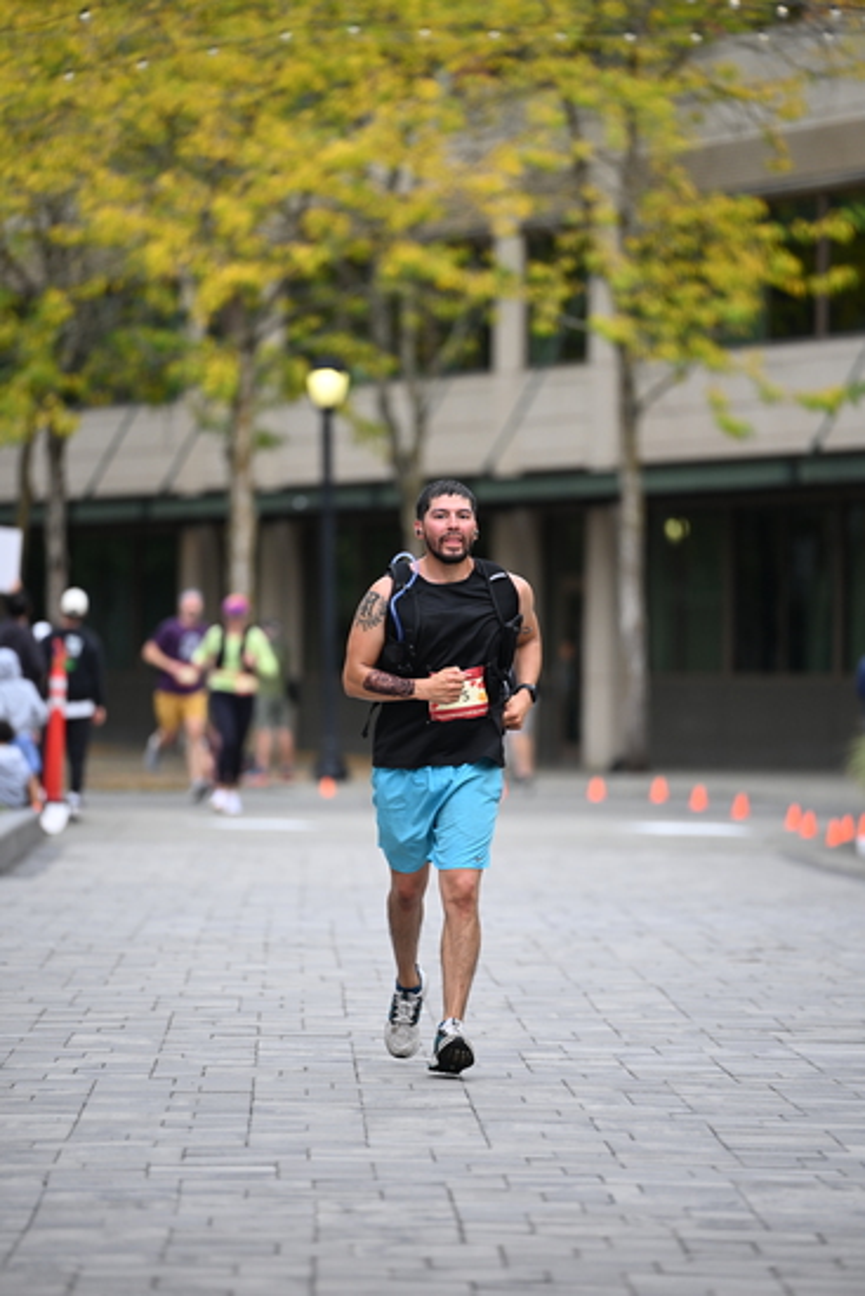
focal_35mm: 200
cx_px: 432
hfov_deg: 6.9
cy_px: 648
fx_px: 7203
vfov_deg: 10.3
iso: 640
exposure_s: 1/2000
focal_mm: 200
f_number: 2.8
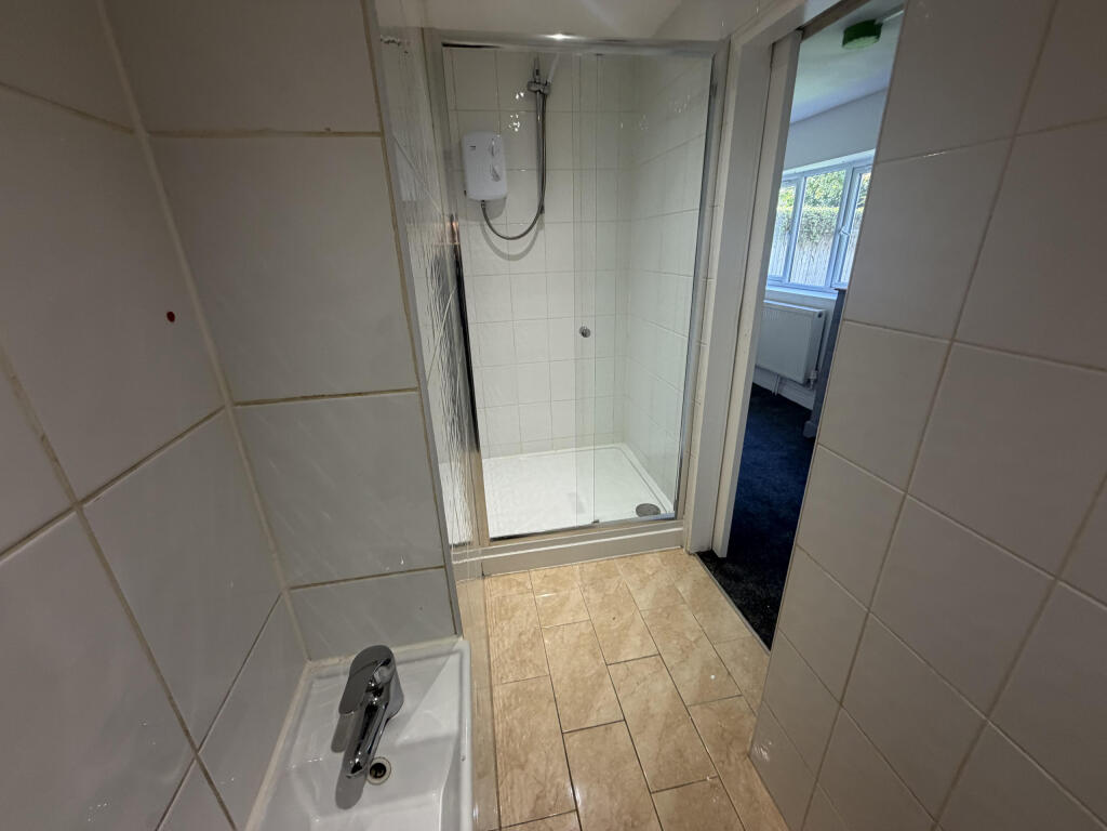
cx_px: 554
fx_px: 448
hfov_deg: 102.1
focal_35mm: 14
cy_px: 416
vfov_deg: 85.7
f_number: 2.2
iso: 160
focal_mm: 2.22
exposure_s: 1/100
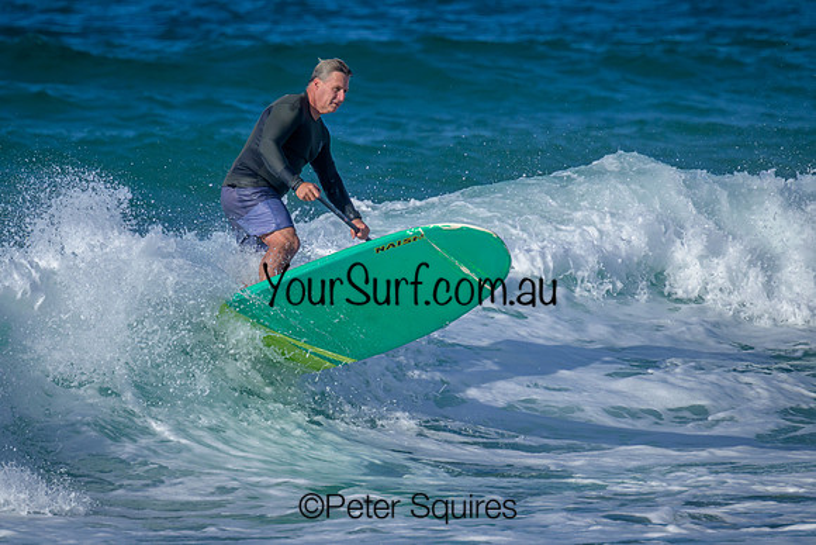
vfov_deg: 1.5
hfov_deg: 2.2
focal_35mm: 944
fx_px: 21392
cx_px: 335
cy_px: 264
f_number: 11
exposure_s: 1/2000
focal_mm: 800
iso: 900
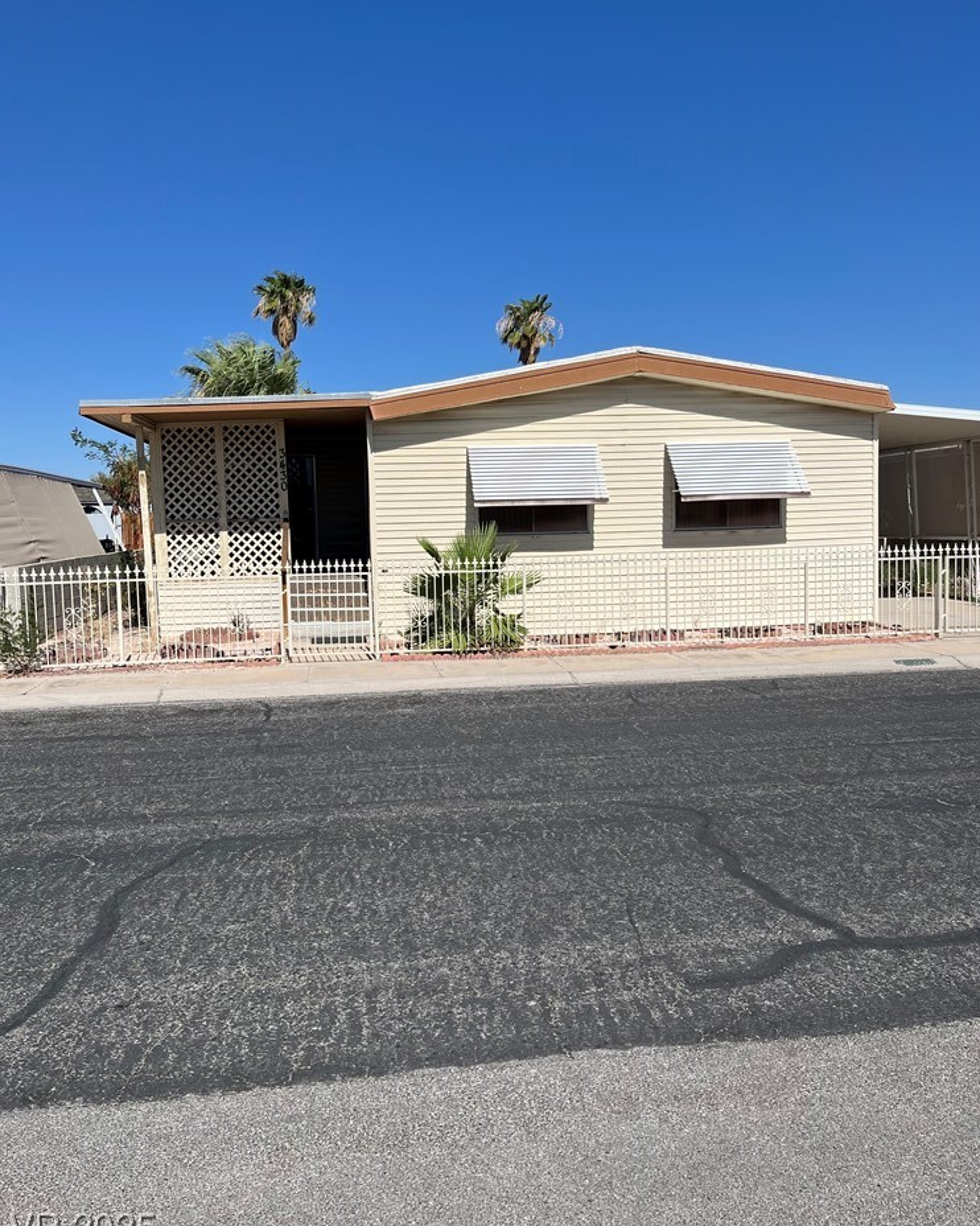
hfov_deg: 51.5
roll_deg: +1.5
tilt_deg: -6.8
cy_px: 589
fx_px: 1015
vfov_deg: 62.2
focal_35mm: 28
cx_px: 485
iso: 50
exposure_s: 1/6173
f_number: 1.6
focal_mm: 5.1
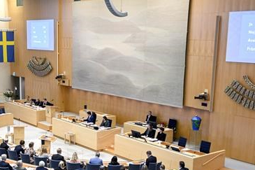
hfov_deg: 35.0
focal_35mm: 57
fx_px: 404
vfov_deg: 23.5
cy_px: 128
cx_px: 106
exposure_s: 1/250
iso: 3200
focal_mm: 32
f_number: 5
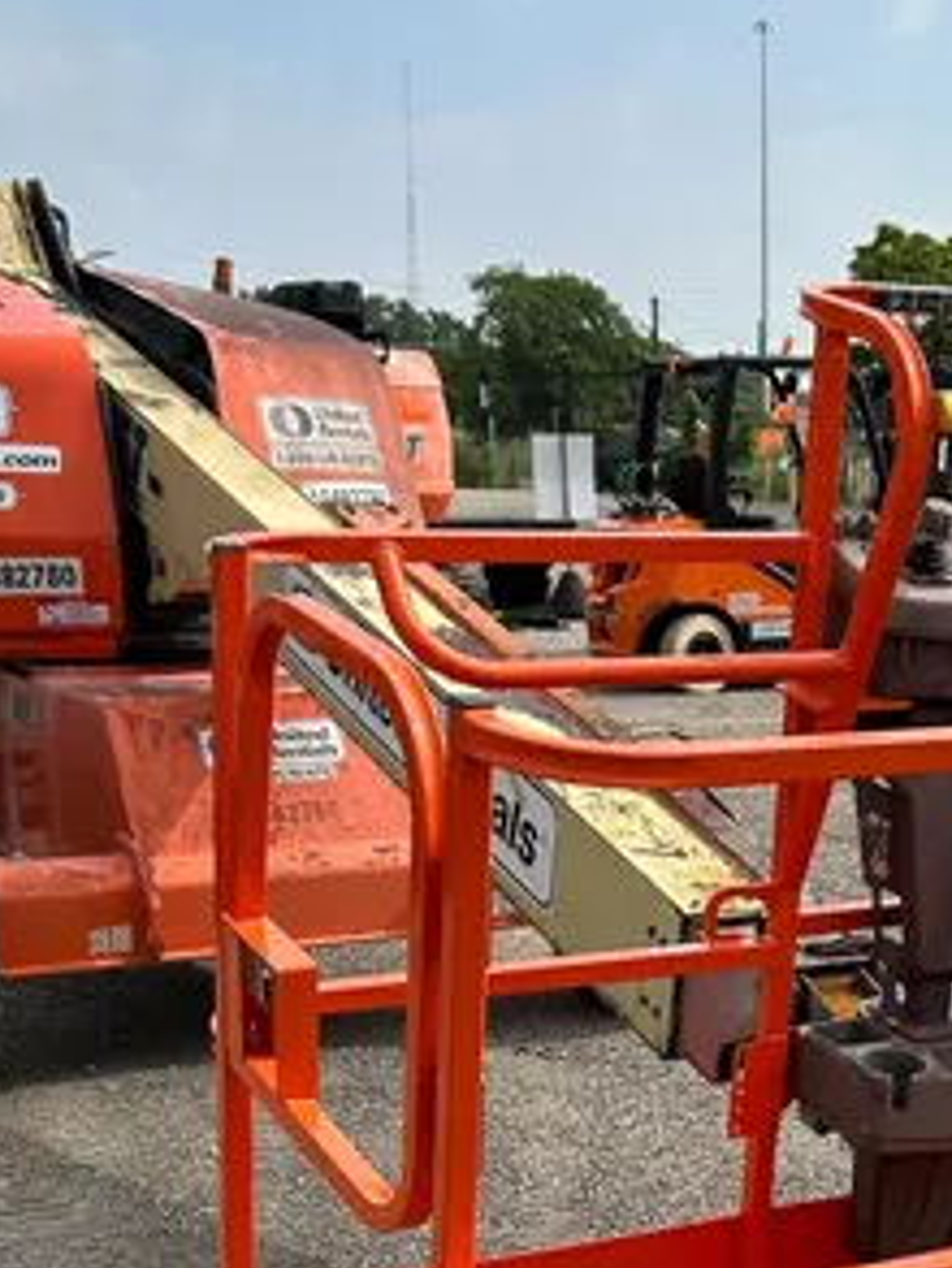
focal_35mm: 65
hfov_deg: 22.0
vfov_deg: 28.9
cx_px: 870
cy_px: 1093
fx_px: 2382
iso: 50
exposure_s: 1/3077
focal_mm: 5.7
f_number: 1.5
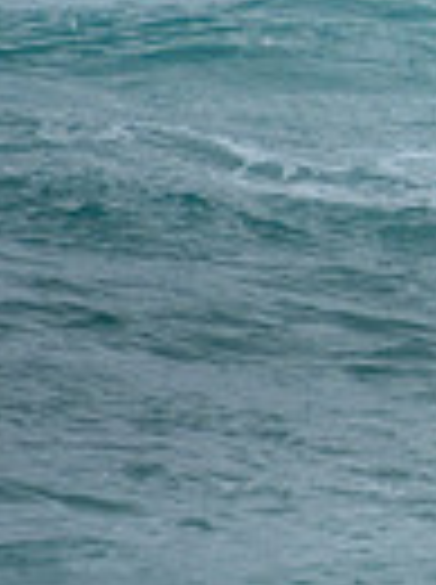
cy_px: -187
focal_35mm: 2576
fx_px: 43404
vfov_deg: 0.8
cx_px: 1191
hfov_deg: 0.6
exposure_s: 1/2000
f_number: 5.6
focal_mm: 400
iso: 500
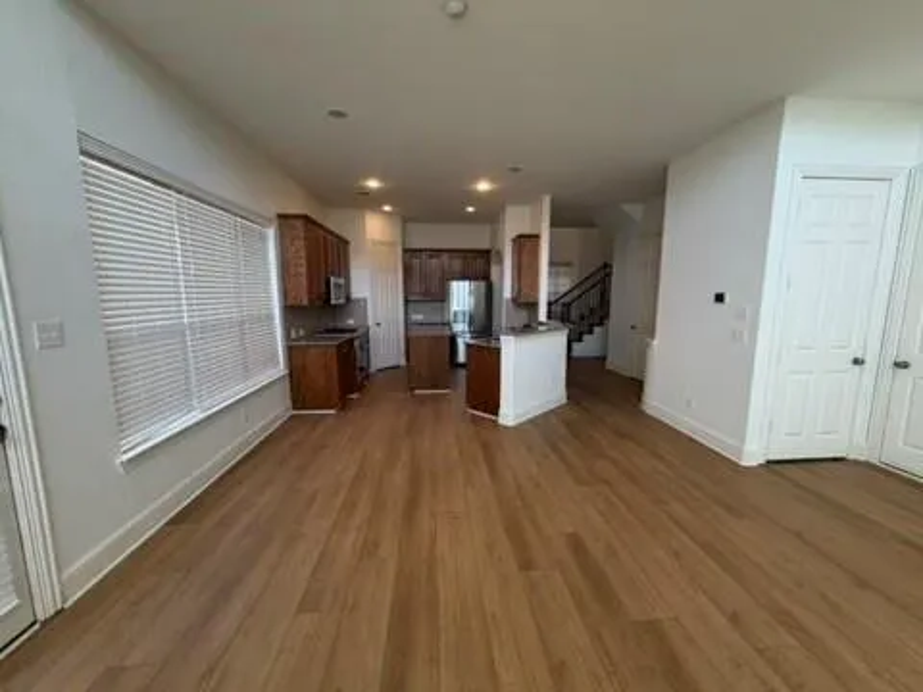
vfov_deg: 85.7
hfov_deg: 102.1
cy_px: 346
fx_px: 373
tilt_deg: -7.2
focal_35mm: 14
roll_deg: -0.1
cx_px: 462
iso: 160
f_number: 2.2
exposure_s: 1/120
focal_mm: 2.22
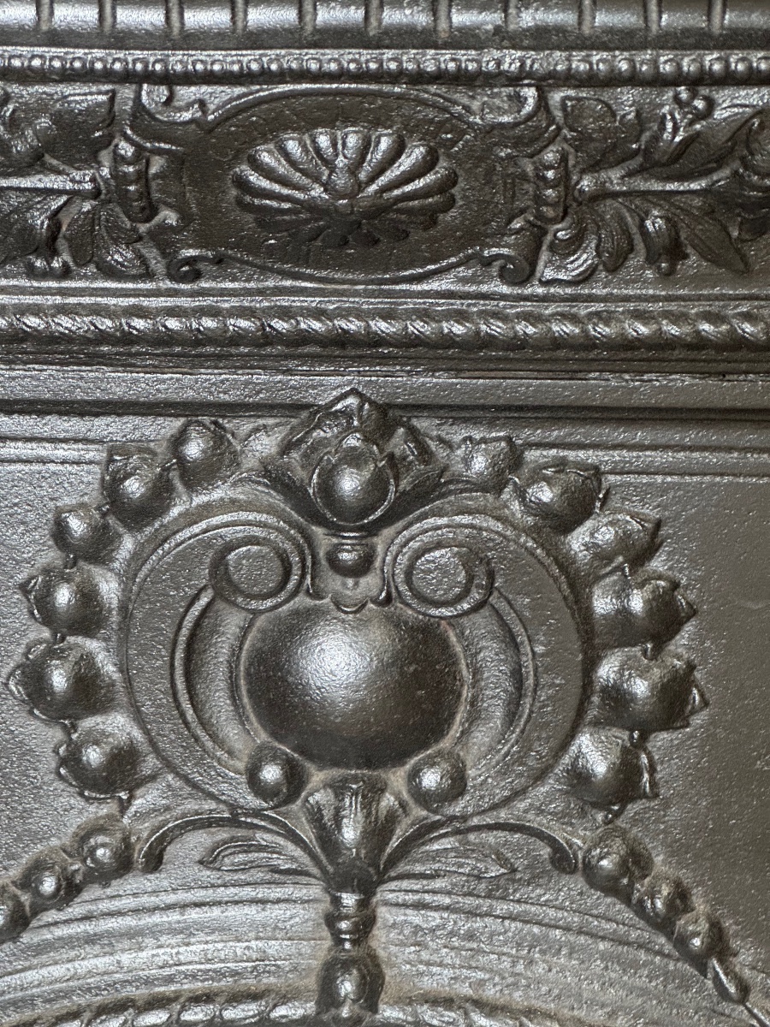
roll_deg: -0.9
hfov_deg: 19.1
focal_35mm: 77
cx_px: 385
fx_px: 2284
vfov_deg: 25.3
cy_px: 514
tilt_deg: -16.9
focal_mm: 9
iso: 640
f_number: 2.8
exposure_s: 1/55
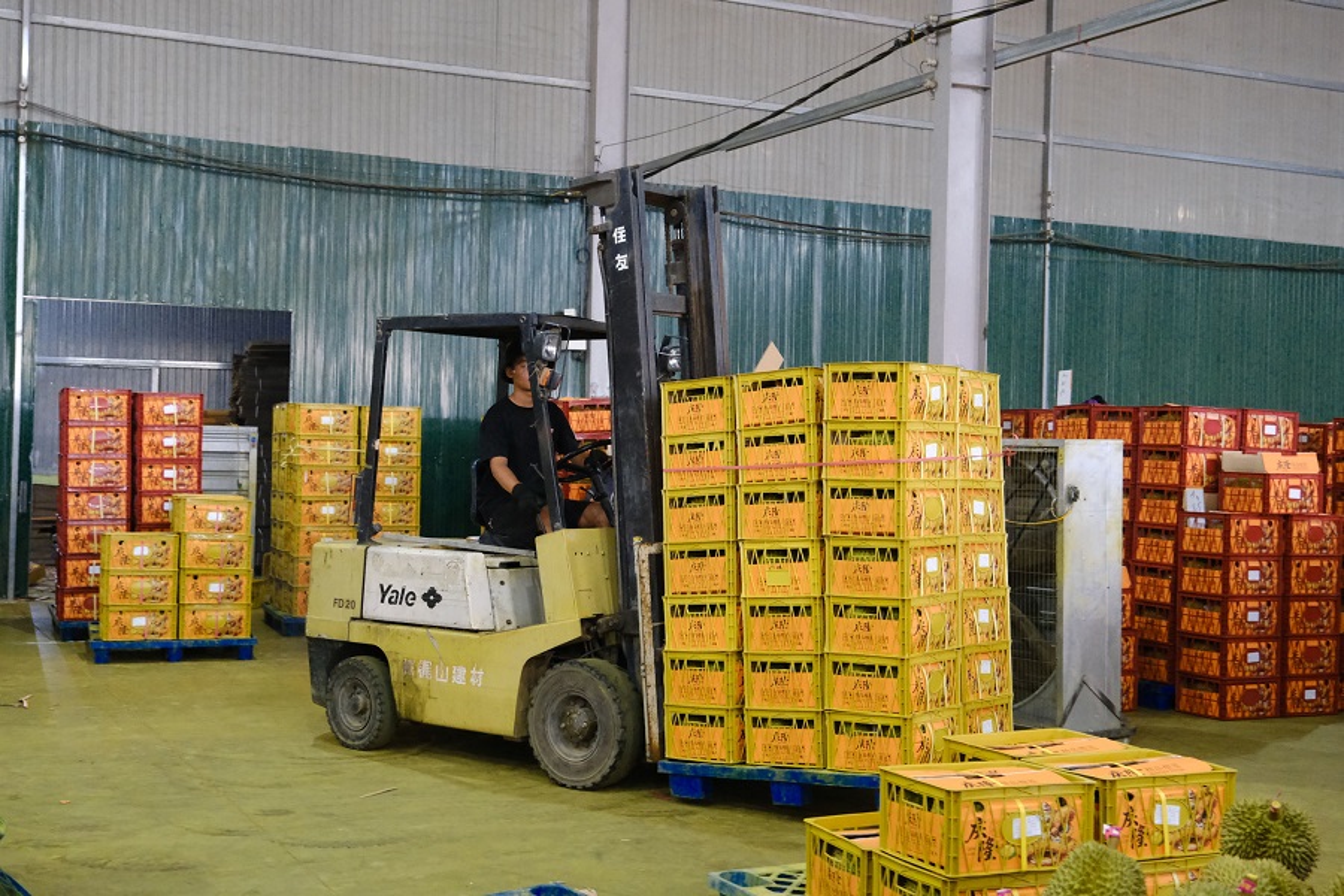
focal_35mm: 41
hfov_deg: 47.4
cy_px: 448
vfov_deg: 32.6
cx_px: 672
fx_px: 1531
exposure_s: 1/100
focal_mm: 27.5
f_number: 4.5
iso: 6400
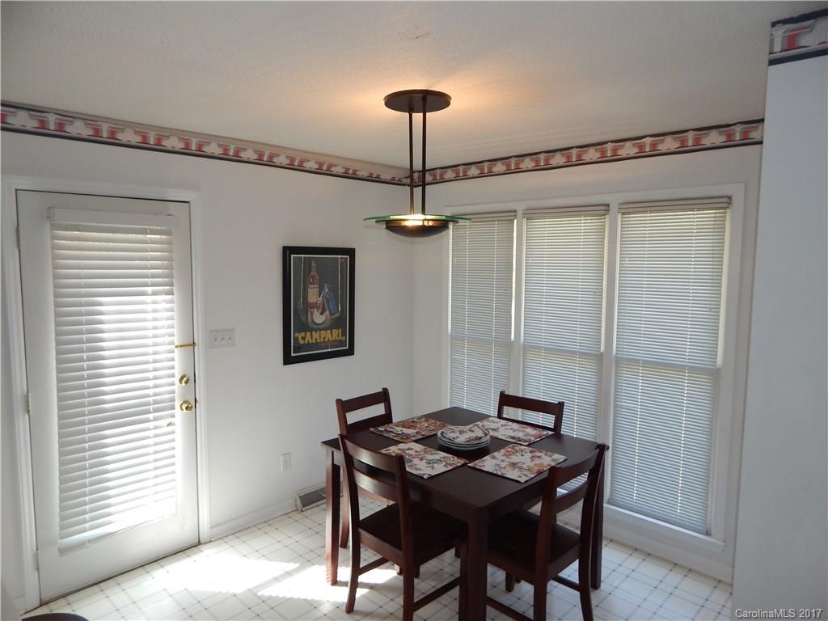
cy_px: 310
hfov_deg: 76.4
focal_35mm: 22
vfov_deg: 61.1
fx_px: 526
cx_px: 414
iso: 125
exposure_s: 1/80
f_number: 3
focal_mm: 4
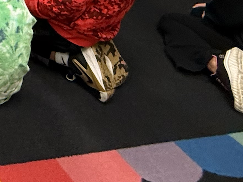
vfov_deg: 18.6
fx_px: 449
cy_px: -134
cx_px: -243
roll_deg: -0.5
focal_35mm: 64
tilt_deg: -19.4
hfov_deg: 18.9
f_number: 2.2
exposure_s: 1/60
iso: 400
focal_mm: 2.22
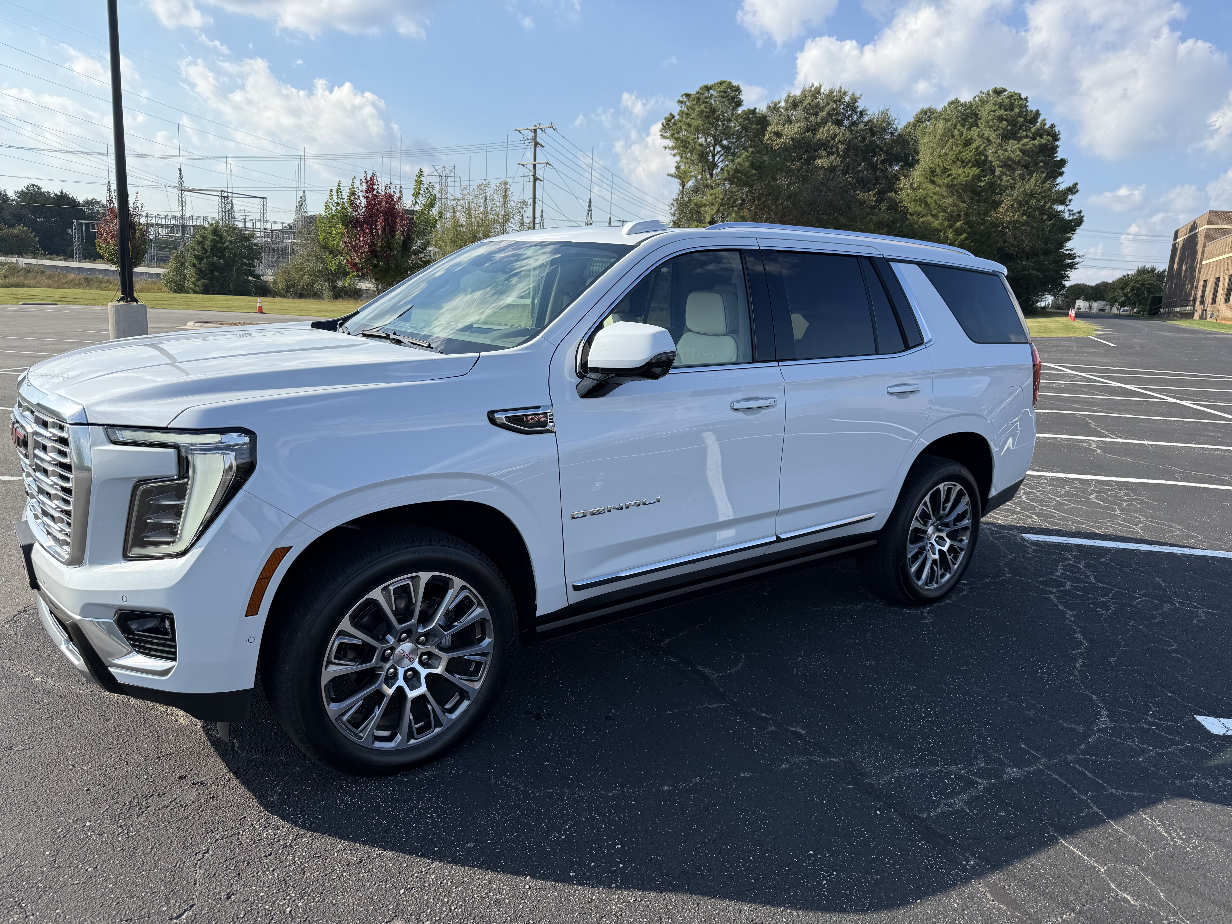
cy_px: 462
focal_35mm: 24
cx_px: 616
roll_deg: -2.7
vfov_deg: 56.8
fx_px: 854
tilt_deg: -9.9
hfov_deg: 71.6
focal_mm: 6.76
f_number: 1.78
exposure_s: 1/3021
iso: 80
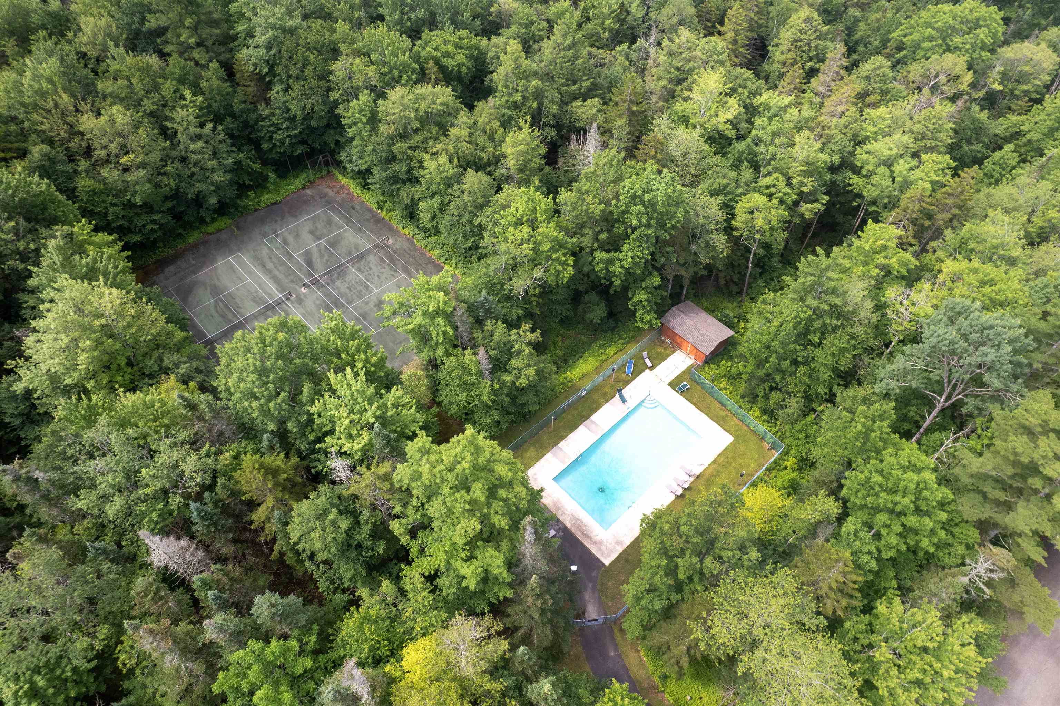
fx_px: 648
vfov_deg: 57.2
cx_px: 530
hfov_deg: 78.6
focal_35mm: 22
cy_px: 353
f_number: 2.8
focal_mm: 8.38
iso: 130
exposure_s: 1/60
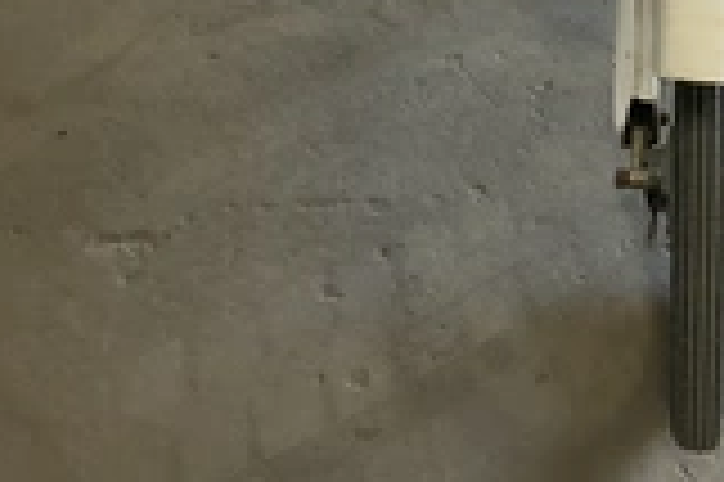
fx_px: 1507
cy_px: -68
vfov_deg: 17.4
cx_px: 715
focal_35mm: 75
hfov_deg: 25.7
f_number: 1.8
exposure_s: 1/60
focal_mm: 3
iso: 125
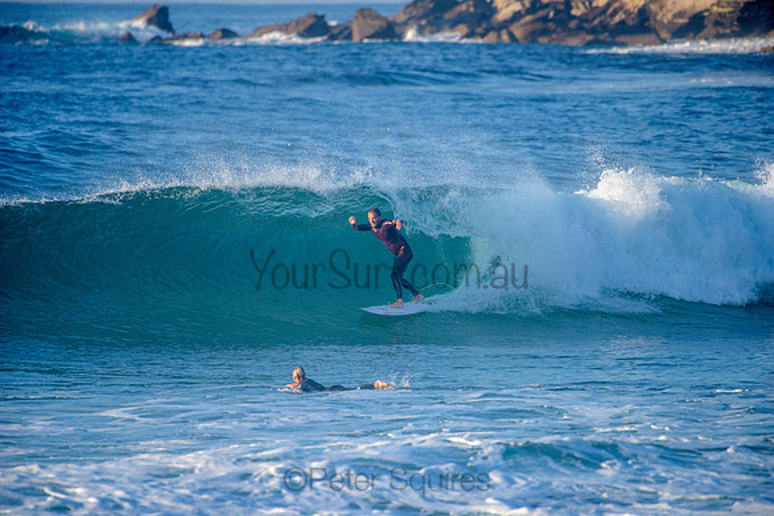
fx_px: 10752
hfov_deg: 4.1
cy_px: 258
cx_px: 387
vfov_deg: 2.8
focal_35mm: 500
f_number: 5.6
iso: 450
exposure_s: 1/2000
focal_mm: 500
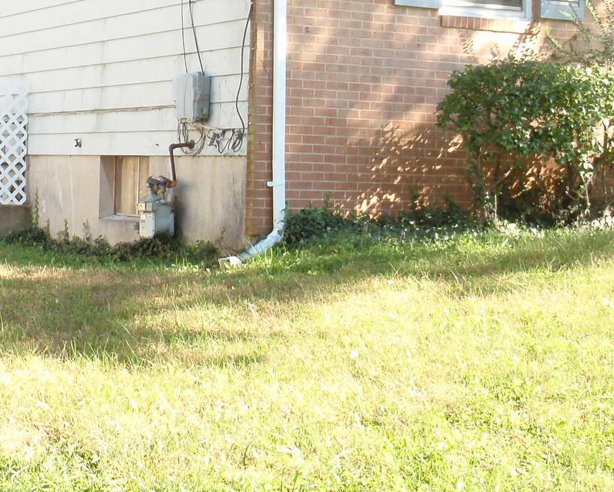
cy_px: 103
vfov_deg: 19.5
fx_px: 1418
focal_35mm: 78
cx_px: -4
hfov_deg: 23.4
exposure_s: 1/60
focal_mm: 6.07
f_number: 3.5
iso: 64
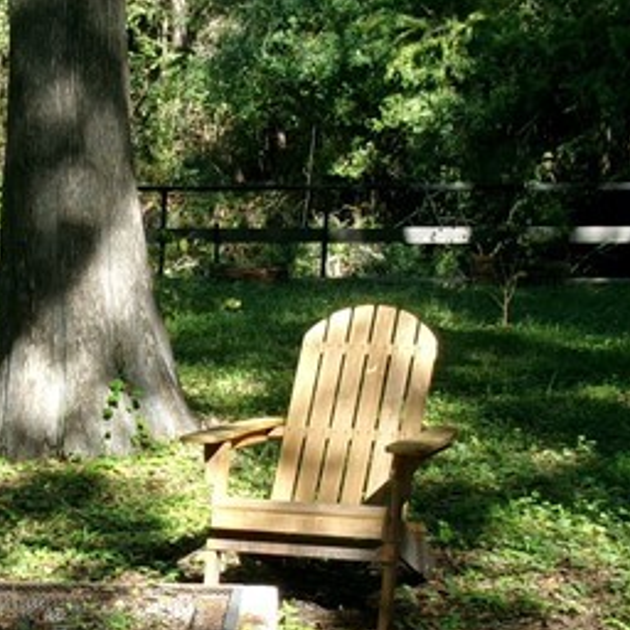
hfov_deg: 17.2
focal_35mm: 99
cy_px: 490
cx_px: 27
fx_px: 2038
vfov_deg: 17.4
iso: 100
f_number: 3.9
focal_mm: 5.1
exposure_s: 1/140
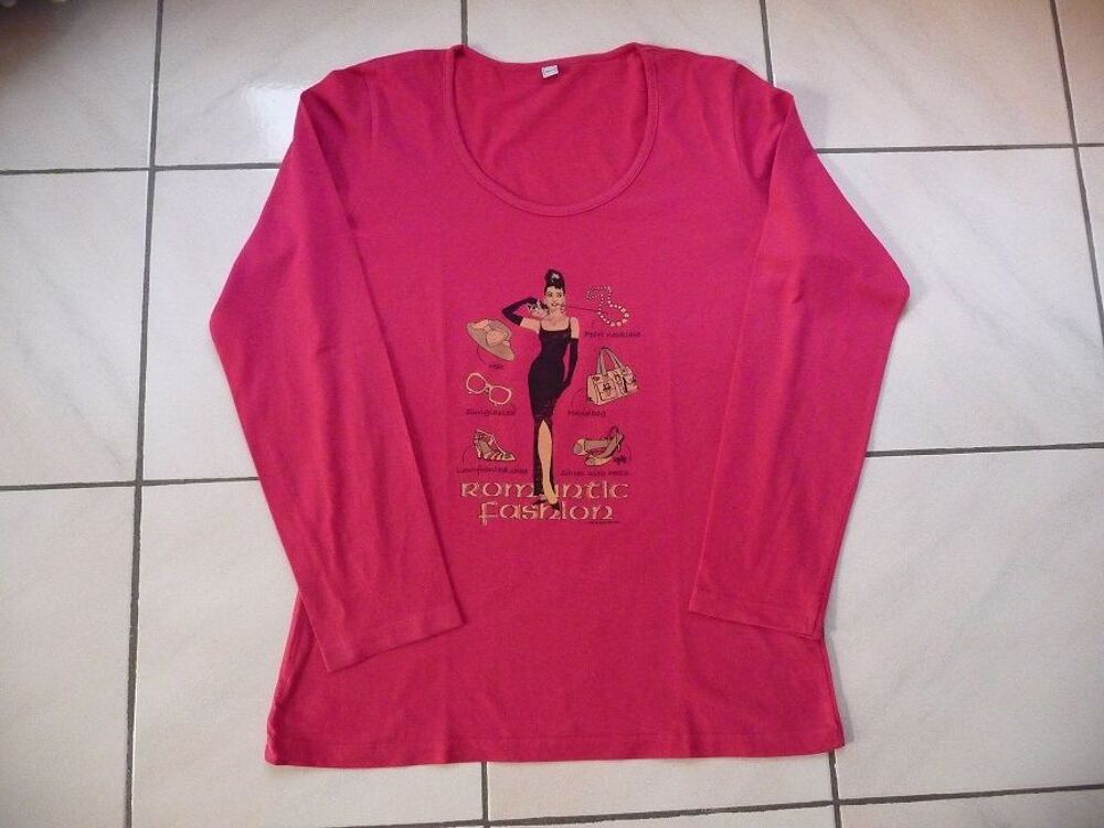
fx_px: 893
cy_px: 414
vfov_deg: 49.7
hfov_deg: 63.4
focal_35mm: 28
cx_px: 552
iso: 800
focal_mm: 4.7
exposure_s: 1/20
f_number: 3.3
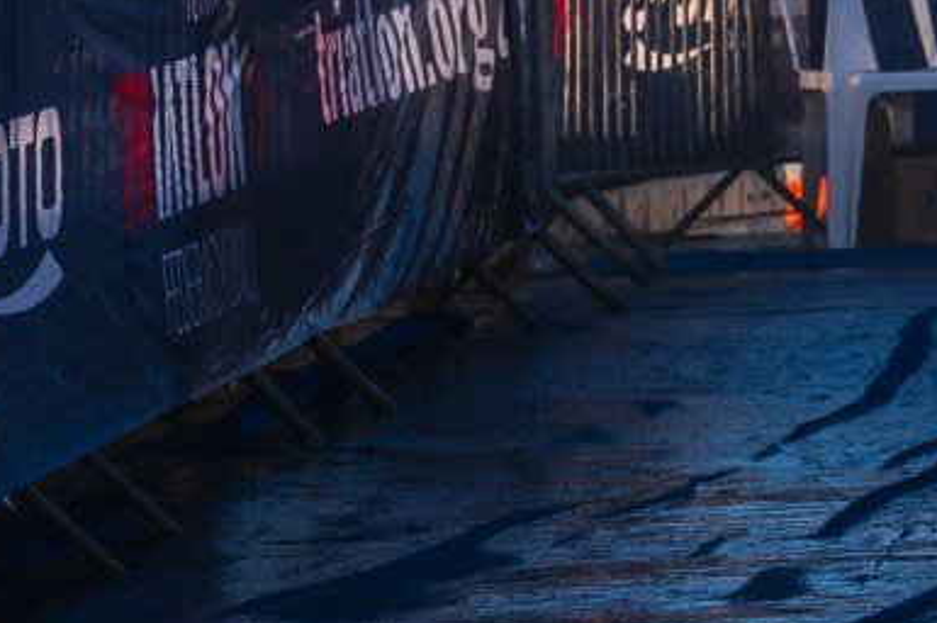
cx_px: 1214
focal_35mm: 366
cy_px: -18
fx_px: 9518
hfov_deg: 5.6
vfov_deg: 3.7
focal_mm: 110
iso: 320
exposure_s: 1/800
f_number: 8
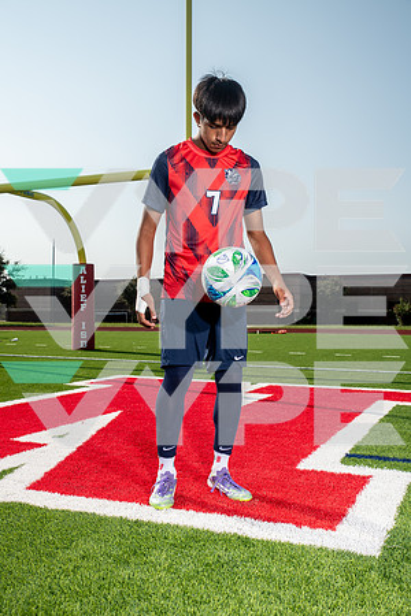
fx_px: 616
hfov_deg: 36.9
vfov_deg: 53.1
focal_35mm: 36
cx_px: 206
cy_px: 308
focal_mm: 36
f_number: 6.3
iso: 100
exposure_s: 1/400
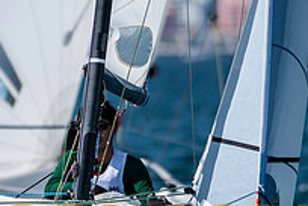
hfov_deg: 1.6
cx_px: -127
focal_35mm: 1281
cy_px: 216
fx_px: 10959
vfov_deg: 1.1
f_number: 5
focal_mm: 300
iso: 200
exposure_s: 1/4000
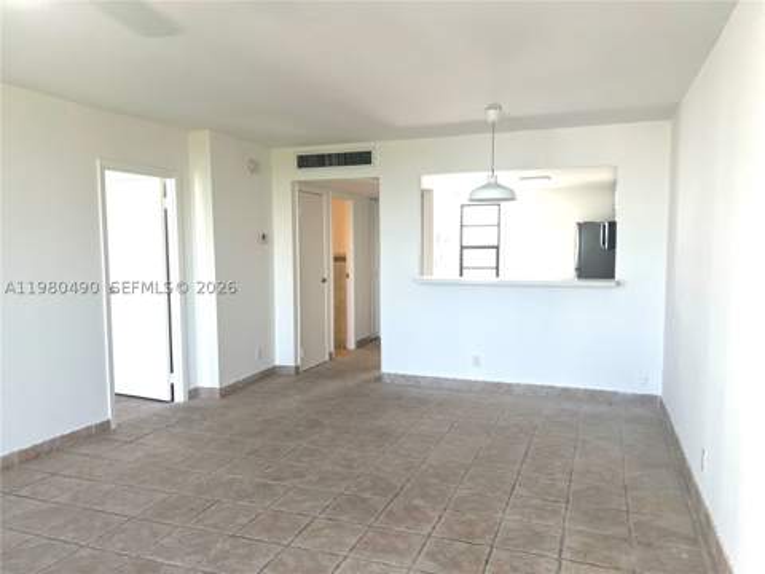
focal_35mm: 26
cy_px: 287
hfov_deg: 67.3
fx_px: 575
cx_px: 382
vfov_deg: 53.1
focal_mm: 5.7
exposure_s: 1/165
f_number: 1.5
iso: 64
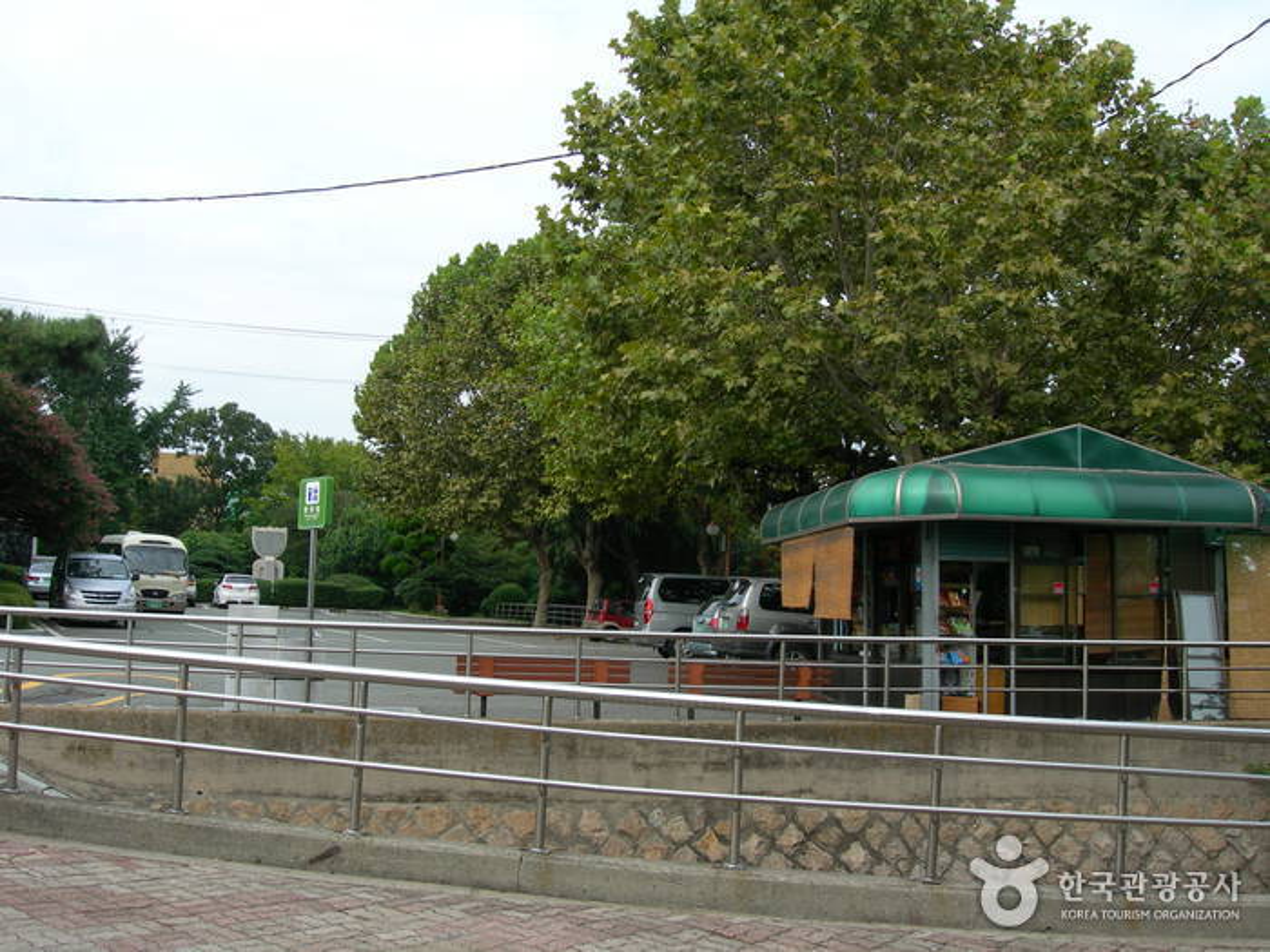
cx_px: 635
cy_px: 476
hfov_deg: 49.0
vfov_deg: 37.7
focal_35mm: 38
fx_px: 1394
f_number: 4.8
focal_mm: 7.8
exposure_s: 1/216
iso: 50
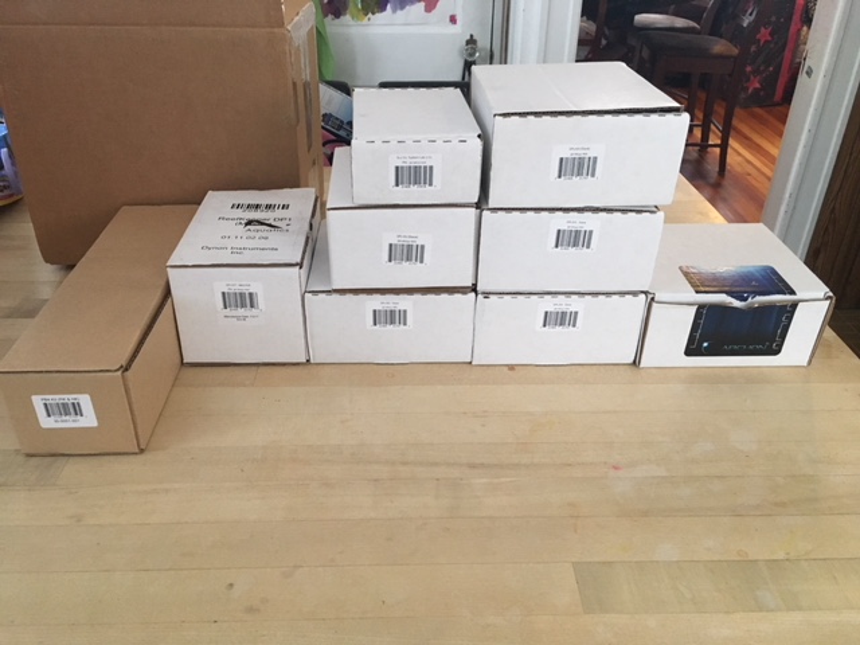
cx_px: 430
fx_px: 720
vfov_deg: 48.2
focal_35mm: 29
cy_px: 322
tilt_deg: -30.9
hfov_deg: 61.7
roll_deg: -1.3
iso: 160
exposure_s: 1/30
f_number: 2.2
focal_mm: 4.15
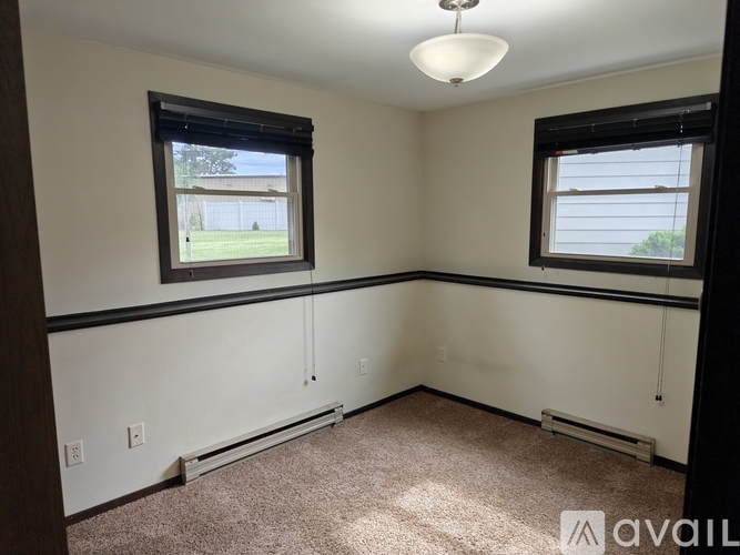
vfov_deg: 58.9
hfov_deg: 73.9
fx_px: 492
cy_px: 278
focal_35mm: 23
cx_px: 370
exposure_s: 1/120
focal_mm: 6.06
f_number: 1.6
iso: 64
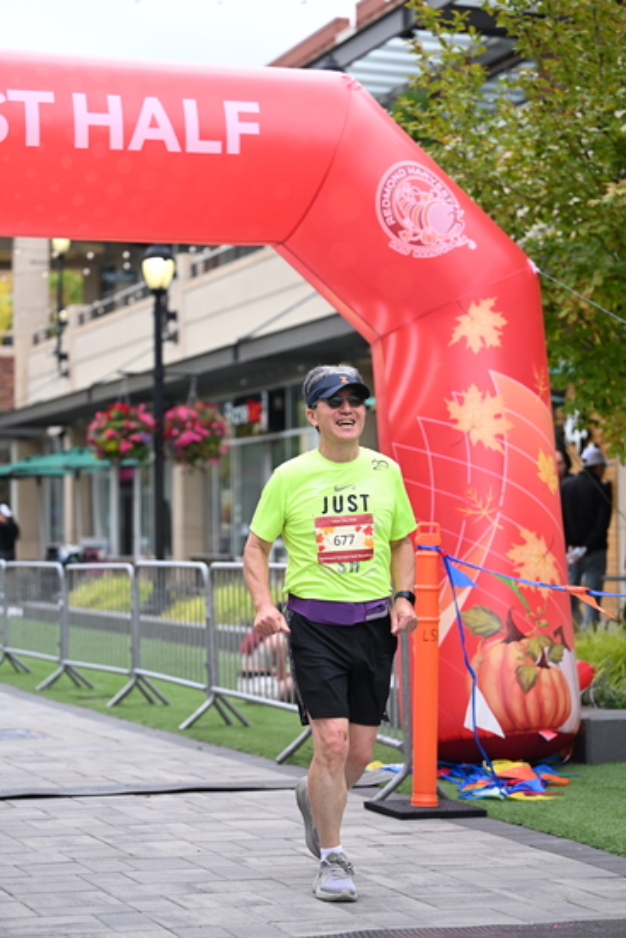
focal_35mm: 81
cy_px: 469
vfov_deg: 25.1
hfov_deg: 16.9
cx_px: 313
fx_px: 2111
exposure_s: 1/2000
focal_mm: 81
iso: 640
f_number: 2.8
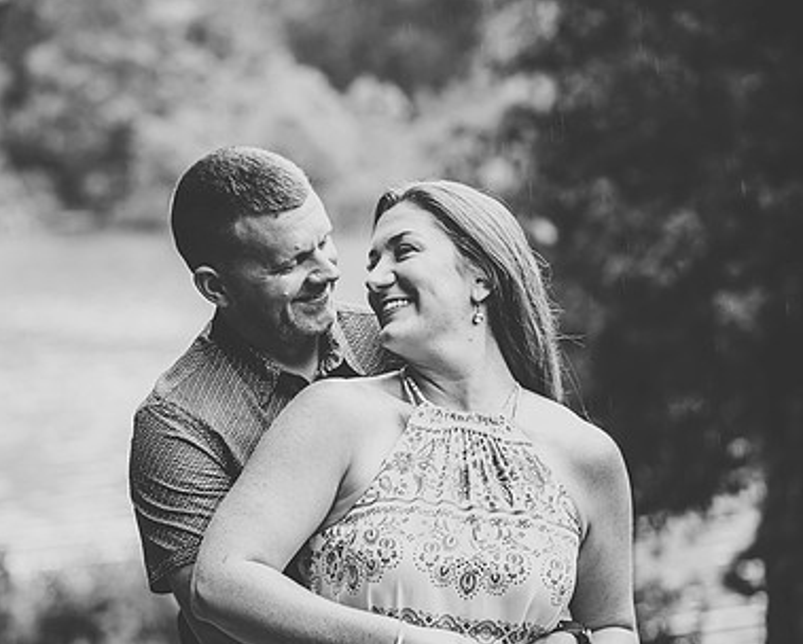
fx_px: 3140
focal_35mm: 132
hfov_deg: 14.5
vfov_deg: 11.7
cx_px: 265
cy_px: 365
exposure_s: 1/125
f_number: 2.8
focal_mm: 92
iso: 320
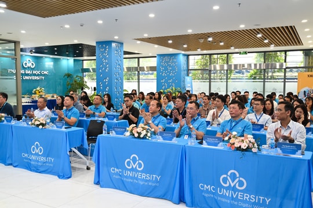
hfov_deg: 56.5
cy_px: 104
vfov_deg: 39.4
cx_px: 156
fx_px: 291
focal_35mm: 34
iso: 1250
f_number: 4
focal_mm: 33.5
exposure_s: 1/125
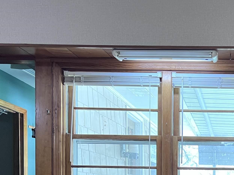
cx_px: 234
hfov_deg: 28.4
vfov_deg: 21.4
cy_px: 207
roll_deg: -0.2
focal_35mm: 64
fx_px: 433
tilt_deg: -2.2
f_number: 1.5
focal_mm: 5.7
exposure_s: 1/60
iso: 250
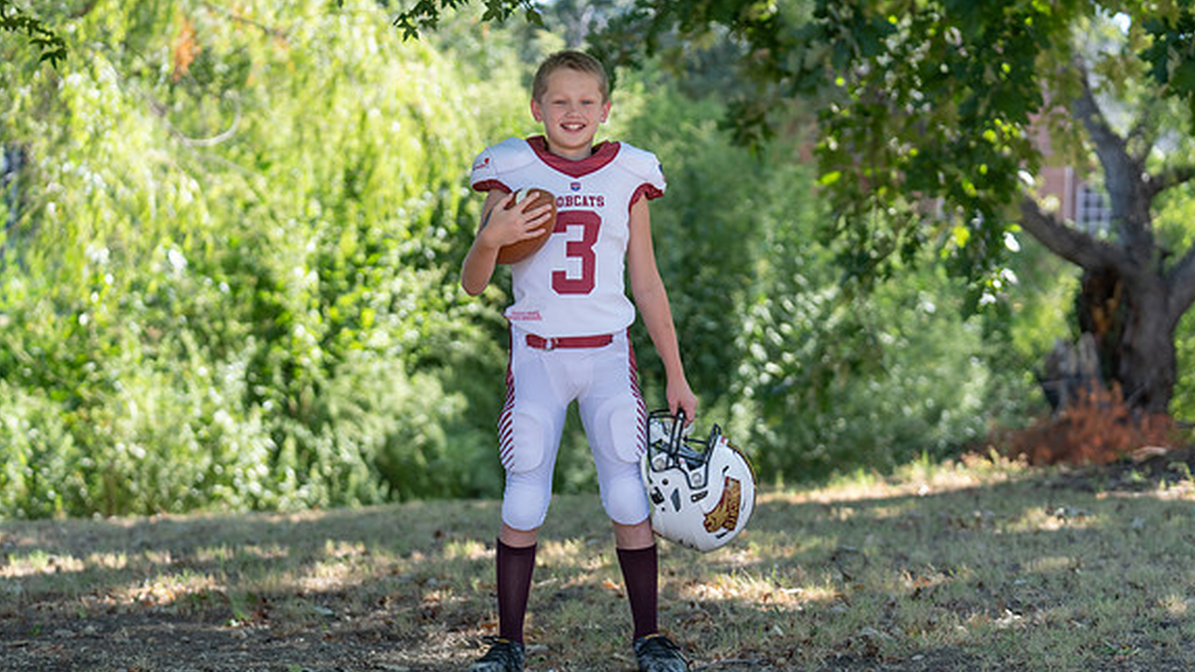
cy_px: 381
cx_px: 590
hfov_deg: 23.7
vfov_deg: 13.4
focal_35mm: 90
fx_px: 2852
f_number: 2.8
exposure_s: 1/320
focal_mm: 78
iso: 125
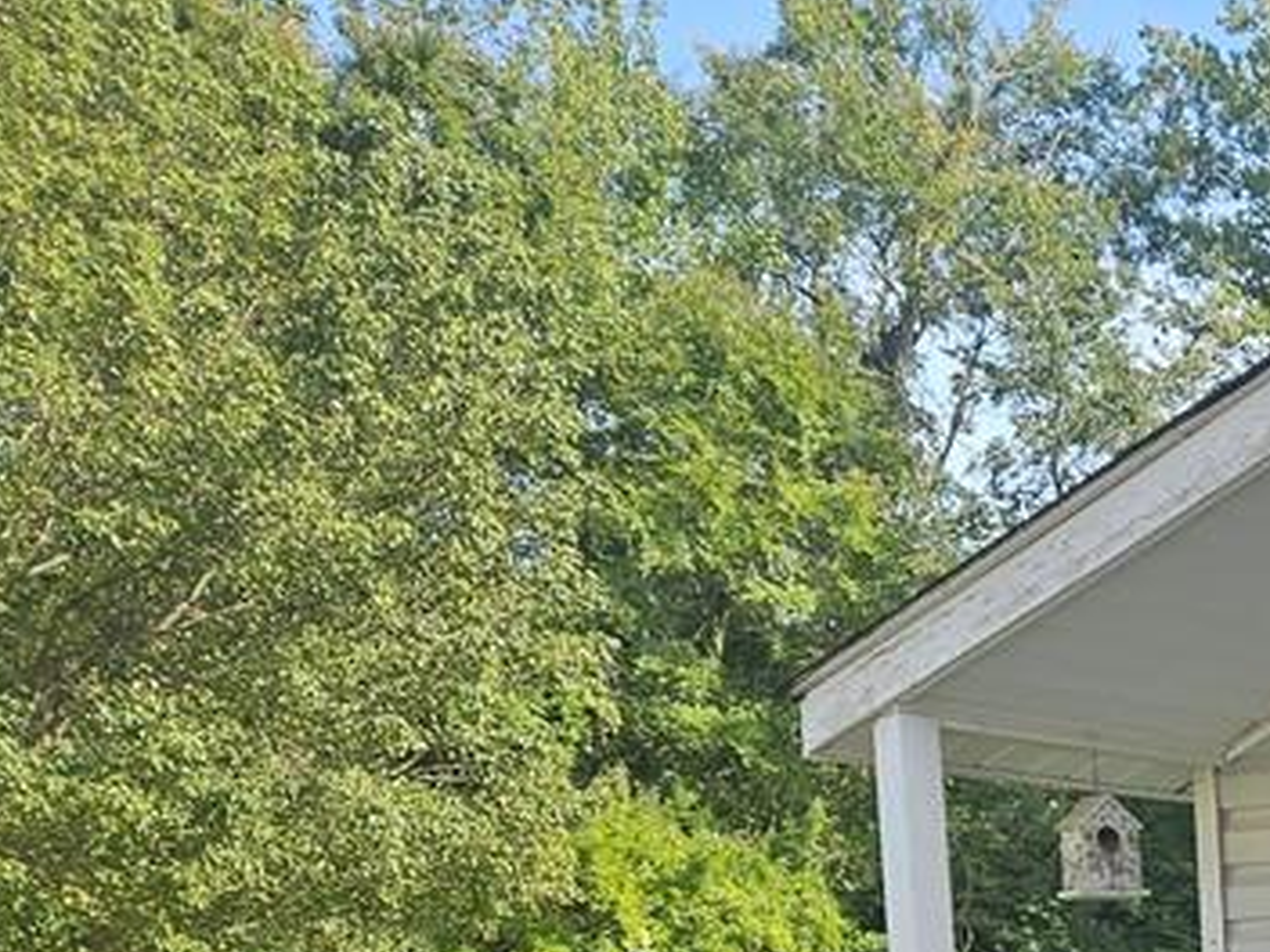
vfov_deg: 20.1
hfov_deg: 24.7
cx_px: 1707
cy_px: 1237
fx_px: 2458
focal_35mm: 67
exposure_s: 1/453
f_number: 1.8
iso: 25
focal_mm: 5.4
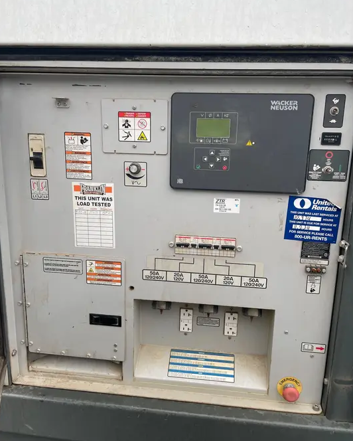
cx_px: 178
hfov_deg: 51.6
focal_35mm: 28
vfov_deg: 62.2
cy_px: 213
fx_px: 365
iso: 40
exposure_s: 1/193
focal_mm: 4.2
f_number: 1.6
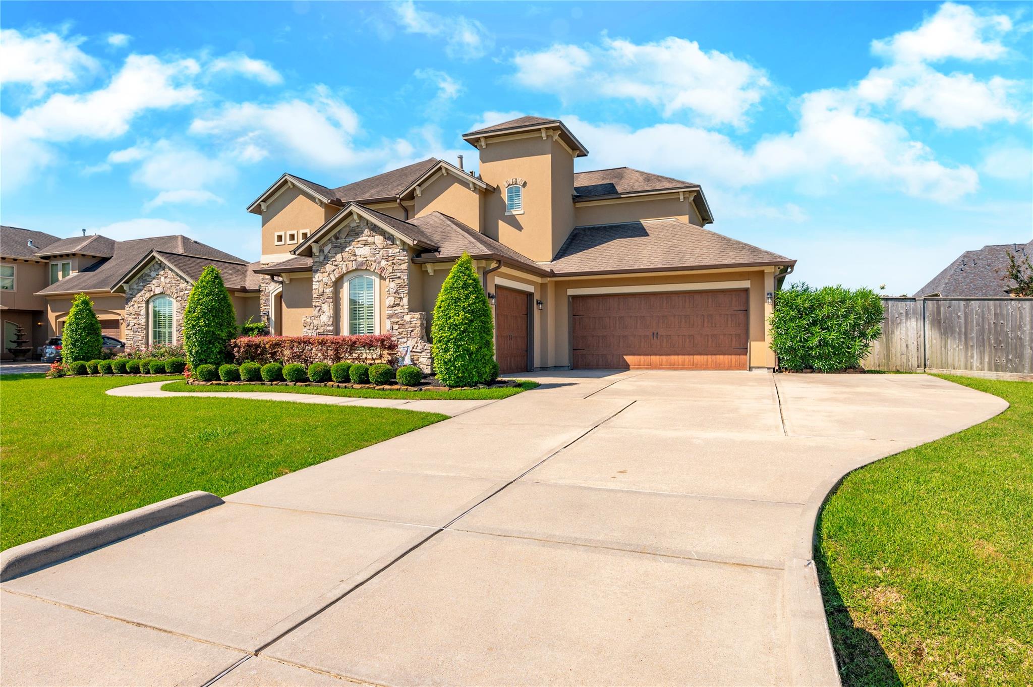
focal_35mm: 19
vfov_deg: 64.5
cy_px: 344
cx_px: 516
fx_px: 545
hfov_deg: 87.0
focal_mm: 19
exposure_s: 1/160
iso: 125
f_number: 11
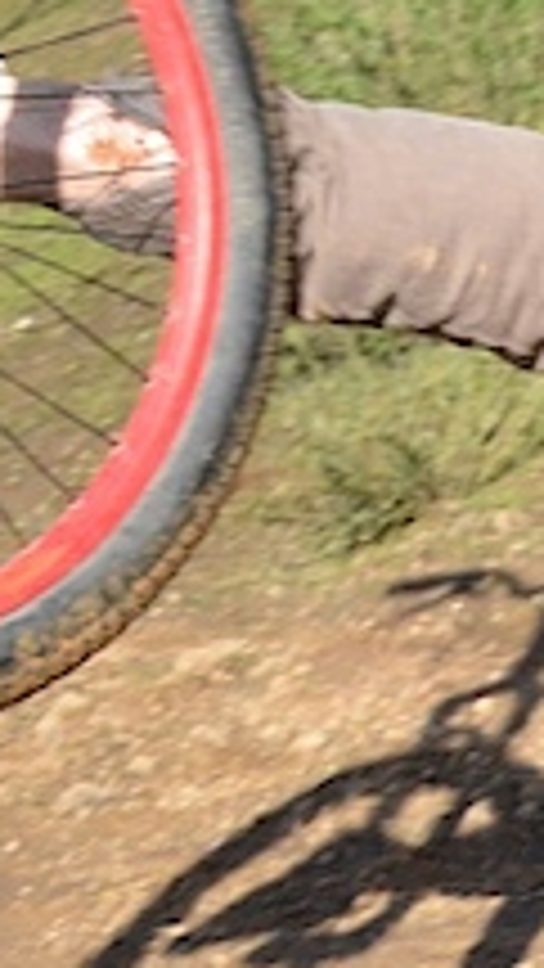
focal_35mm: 194
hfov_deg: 5.5
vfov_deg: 11.0
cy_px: 923
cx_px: 2082
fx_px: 4973
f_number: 5
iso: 400
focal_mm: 26
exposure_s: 1/500
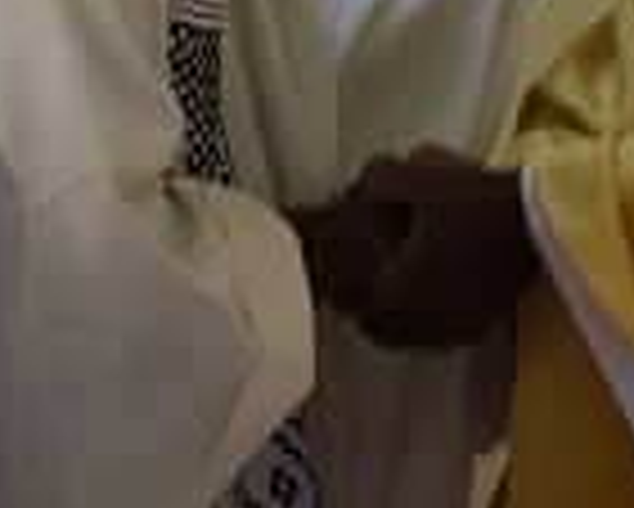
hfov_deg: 12.7
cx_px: 562
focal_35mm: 150
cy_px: -236
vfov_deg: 10.0
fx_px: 2817
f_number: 4.2
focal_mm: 30
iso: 400
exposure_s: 1/80
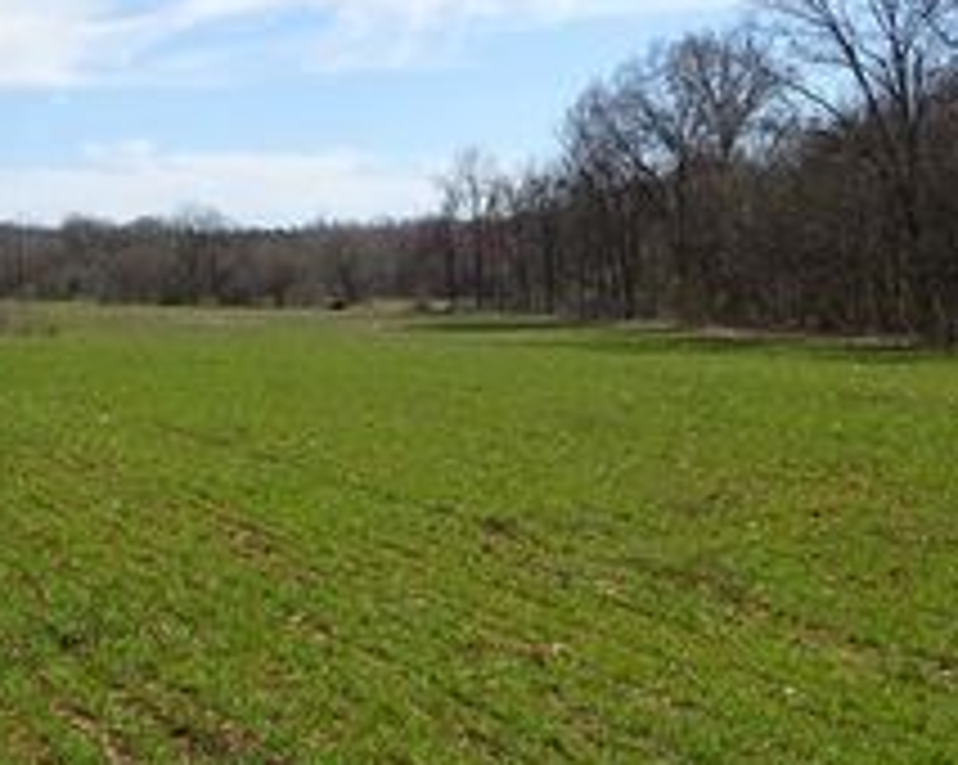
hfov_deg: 34.1
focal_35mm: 55
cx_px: 382
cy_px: 335
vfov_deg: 27.6
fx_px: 1558
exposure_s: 1/1000
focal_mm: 4.1
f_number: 3.5
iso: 80
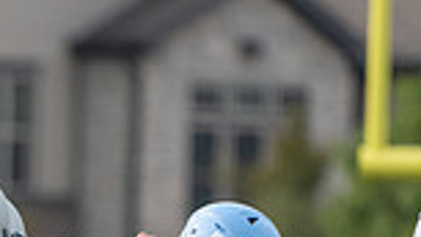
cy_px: 441
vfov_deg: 0.7
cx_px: -121
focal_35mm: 1770
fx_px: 19755
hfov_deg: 1.2
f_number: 5.6
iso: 320
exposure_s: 1/1250
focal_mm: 400
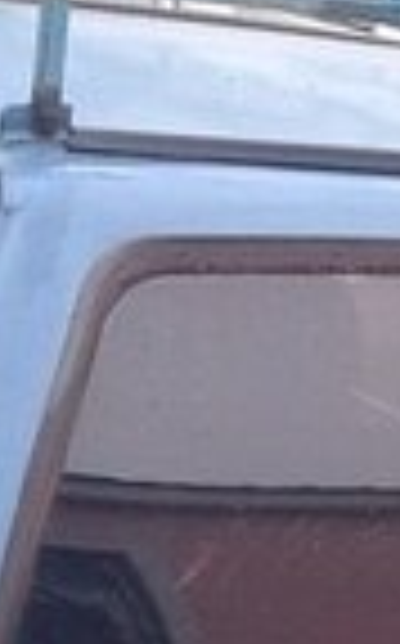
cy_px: 1043
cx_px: 760
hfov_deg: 8.2
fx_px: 2659
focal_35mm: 152
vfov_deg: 12.9
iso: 64
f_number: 2.2
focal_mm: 3.3
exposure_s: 1/100
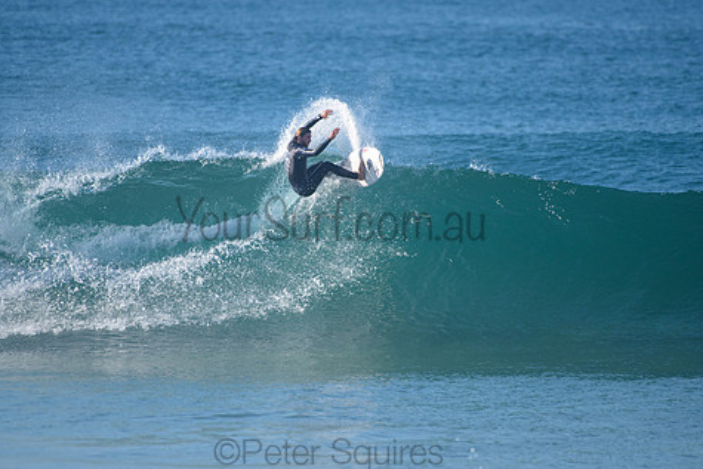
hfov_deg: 3.4
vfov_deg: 2.3
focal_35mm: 610
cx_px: 329
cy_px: 206
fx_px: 11915
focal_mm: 500
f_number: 5.6
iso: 280
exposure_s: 1/2000
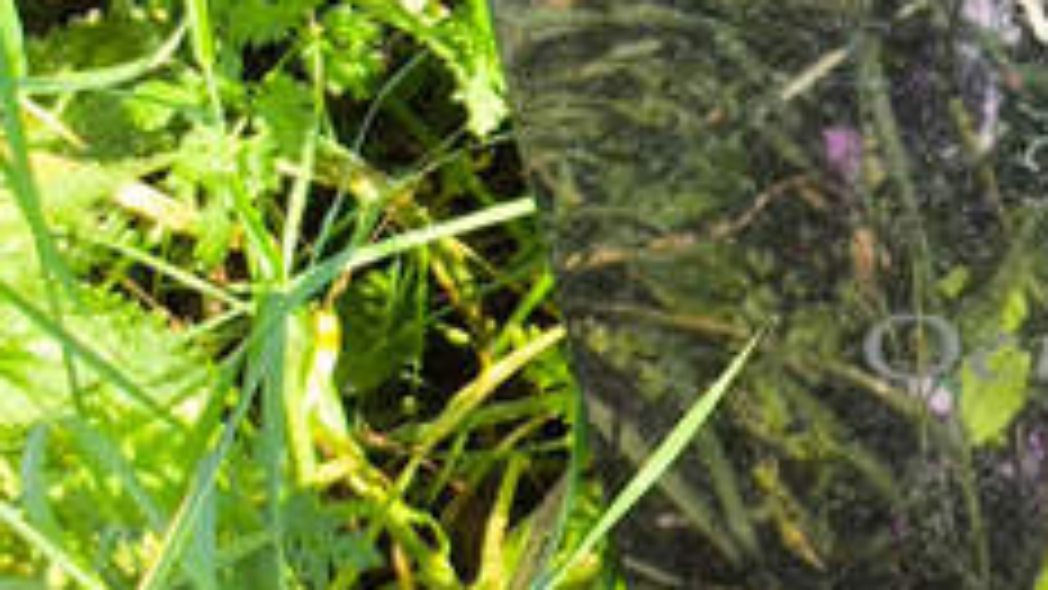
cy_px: -243
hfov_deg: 11.0
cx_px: 1644
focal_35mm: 187
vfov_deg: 6.4
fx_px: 5196
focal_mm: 4.71
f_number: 1.7
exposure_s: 1/187
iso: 50
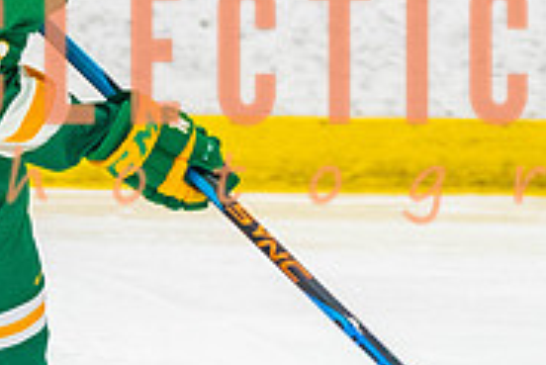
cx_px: 22
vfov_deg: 1.8
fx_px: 11581
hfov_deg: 2.7
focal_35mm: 763
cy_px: 168
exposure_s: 1/640
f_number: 2.8
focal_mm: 105
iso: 1800
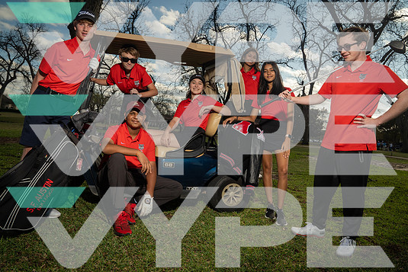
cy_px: 135
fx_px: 295
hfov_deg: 69.4
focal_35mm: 26
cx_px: 203
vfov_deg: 49.6
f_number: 8
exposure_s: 1/200
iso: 500
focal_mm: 24
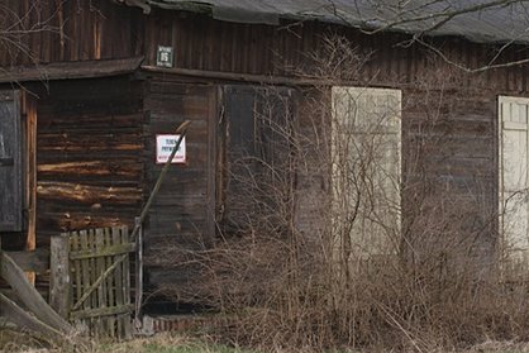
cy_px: 97
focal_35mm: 113
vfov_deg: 12.1
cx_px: 204
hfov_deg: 18.1
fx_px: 1662
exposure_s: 1/100
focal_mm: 35
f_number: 6.3
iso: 100
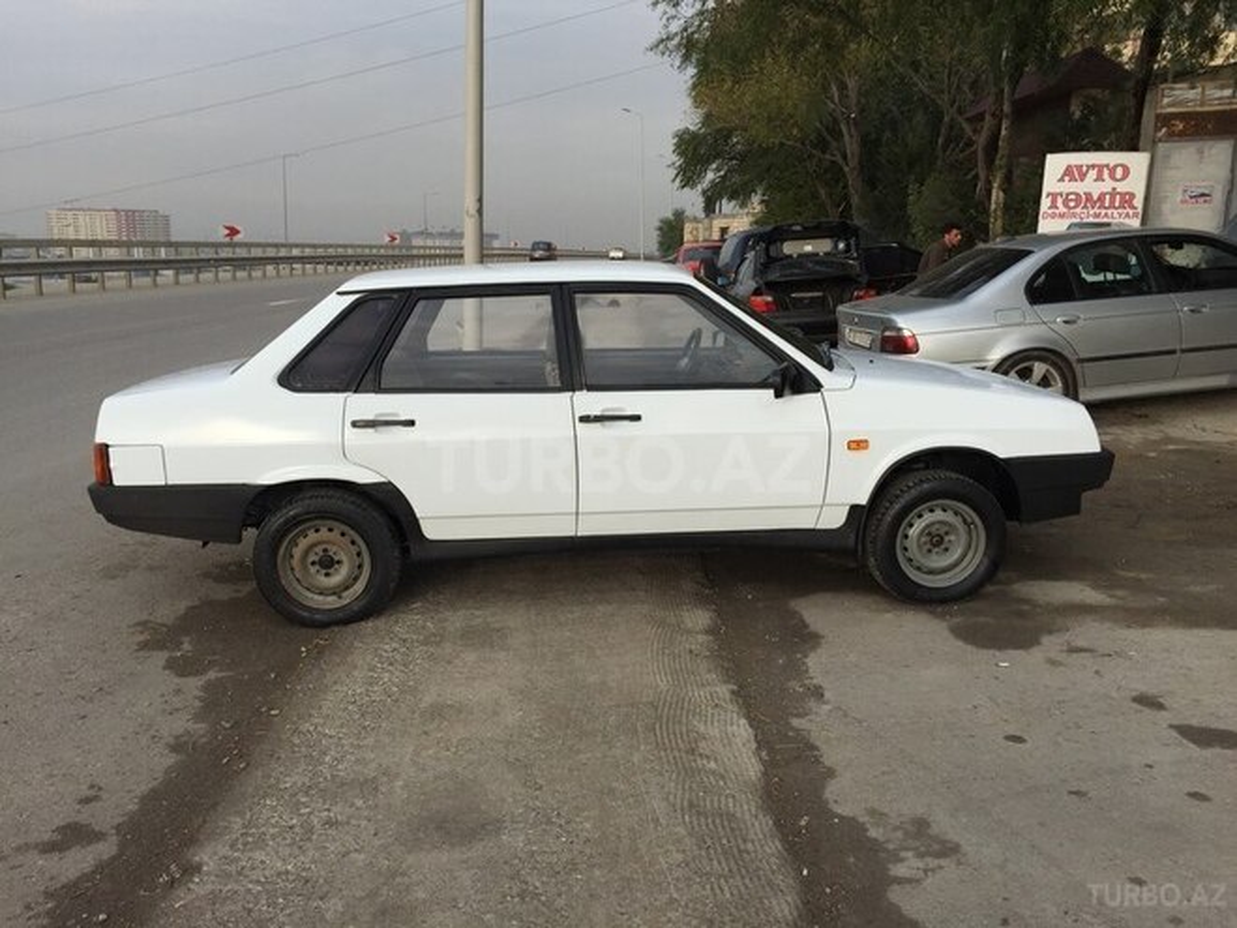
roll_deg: -2.2
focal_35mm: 29
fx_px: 1036
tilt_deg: -13.9
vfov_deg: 48.2
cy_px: 464
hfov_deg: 61.7
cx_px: 618
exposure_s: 1/1582
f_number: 2.2
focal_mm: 4.15
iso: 32
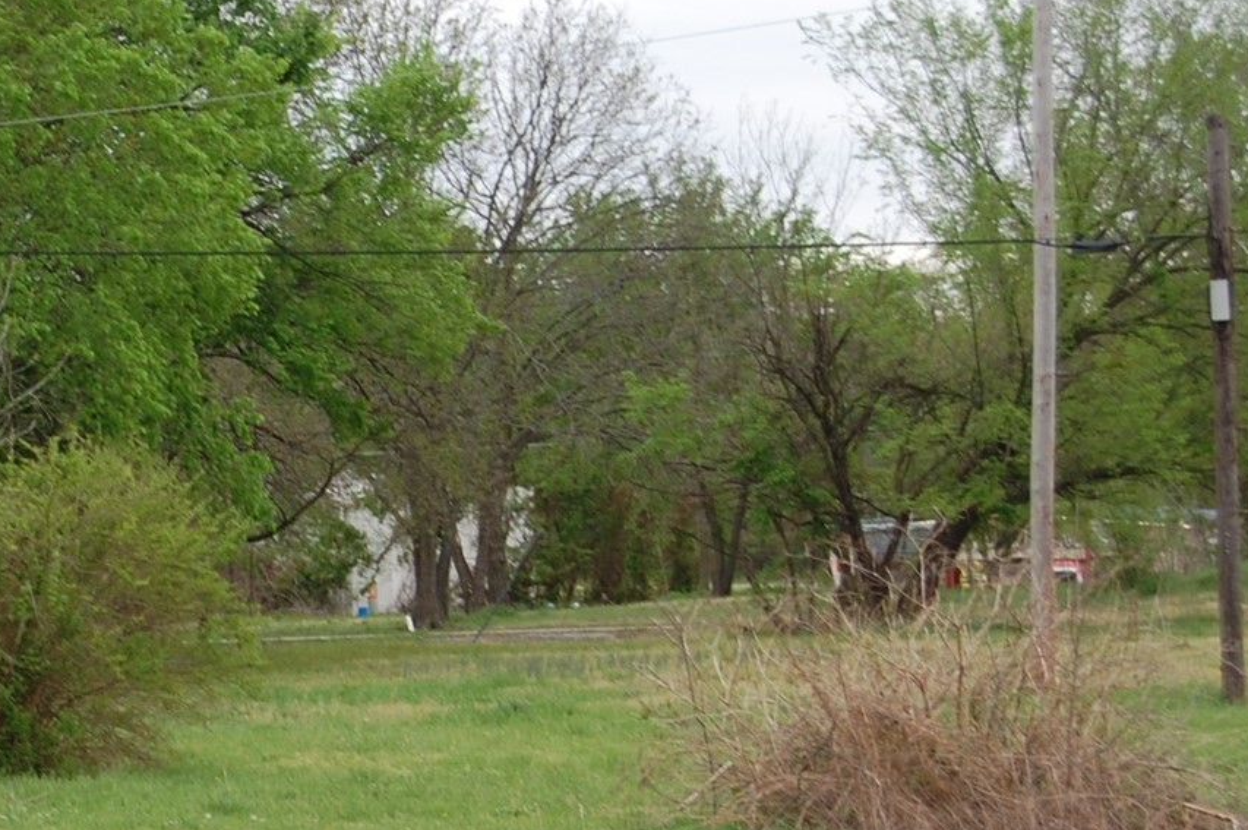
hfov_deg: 10.3
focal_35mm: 197
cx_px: -156
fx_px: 6829
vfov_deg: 6.9
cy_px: 516
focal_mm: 55
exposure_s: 1/125
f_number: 6.3
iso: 200
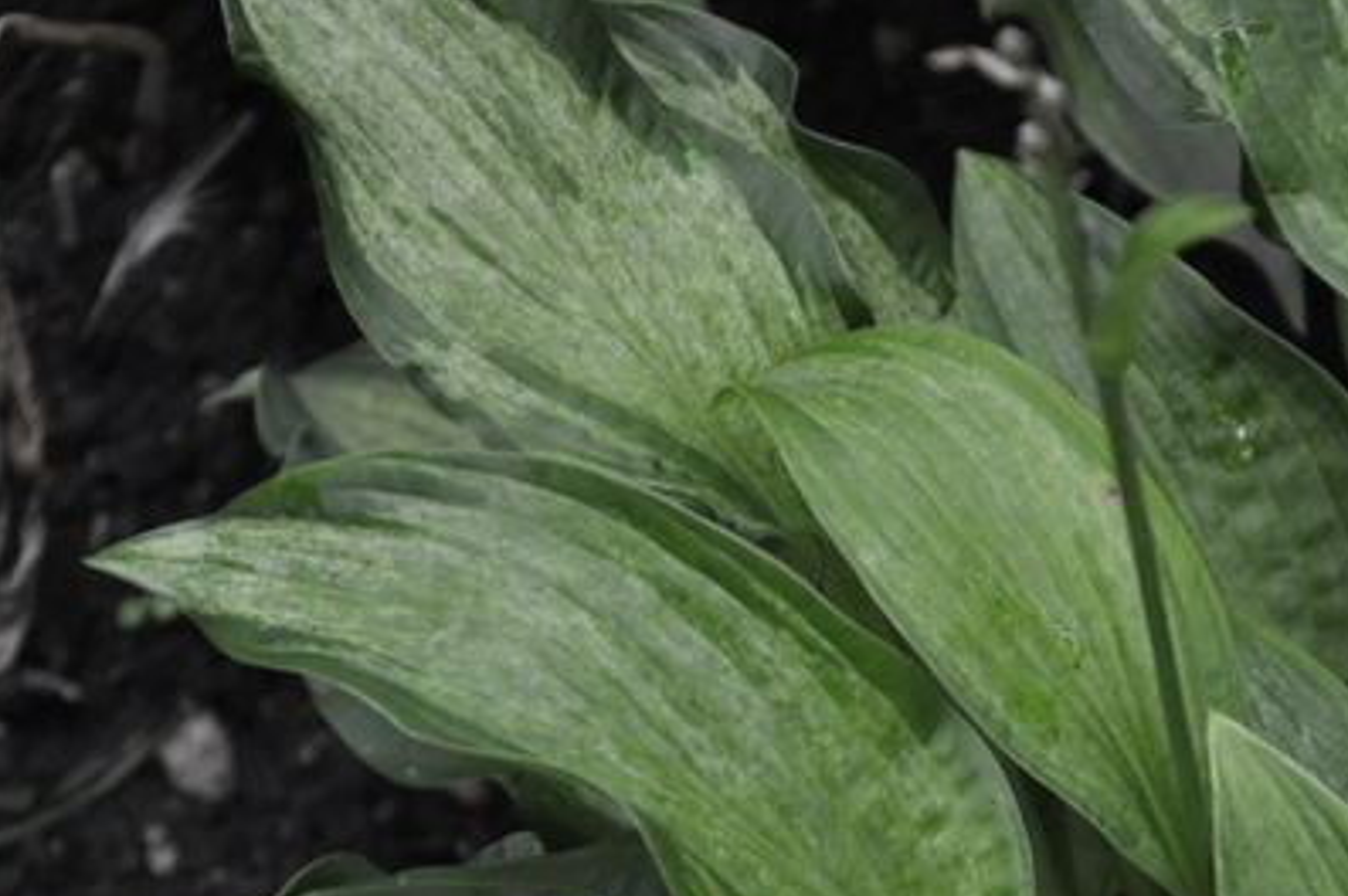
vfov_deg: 4.3
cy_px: 865
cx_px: 883
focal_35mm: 317
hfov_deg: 6.5
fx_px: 11860
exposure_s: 1/125
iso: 1100
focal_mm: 105
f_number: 5.6
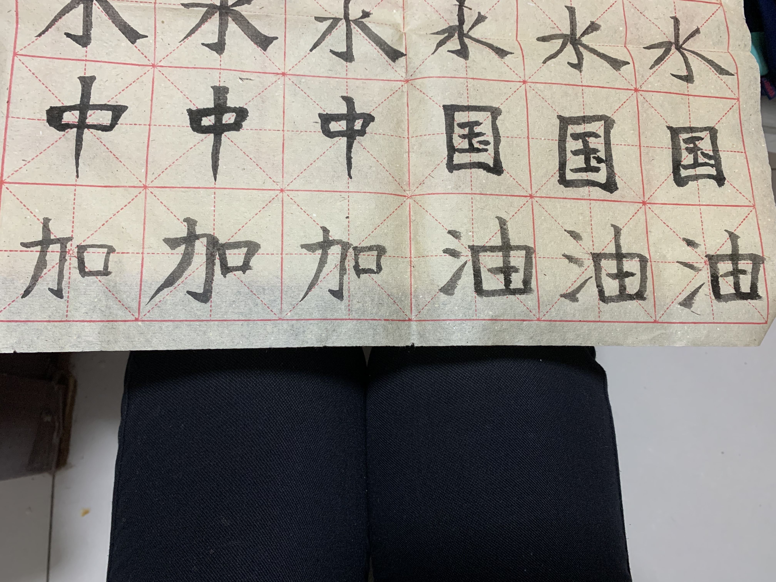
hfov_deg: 67.3
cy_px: 291
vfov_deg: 53.1
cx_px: 388
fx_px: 583
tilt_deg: -76.5
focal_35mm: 26
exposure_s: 1/60
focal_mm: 4.25
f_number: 1.8
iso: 250
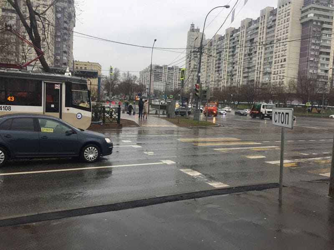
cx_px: 167
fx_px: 280
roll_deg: -3.5
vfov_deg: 48.2
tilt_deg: -2.7
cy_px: 125
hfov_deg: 61.7
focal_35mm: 29
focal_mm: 4.15
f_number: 2.2
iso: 32
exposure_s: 1/289
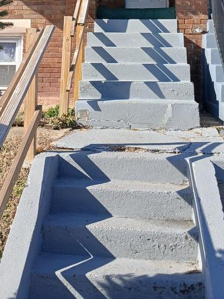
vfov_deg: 31.6
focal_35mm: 55
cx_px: 89
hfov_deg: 26.5
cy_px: -16
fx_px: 475
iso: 20
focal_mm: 3.98
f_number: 1.8
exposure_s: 1/302
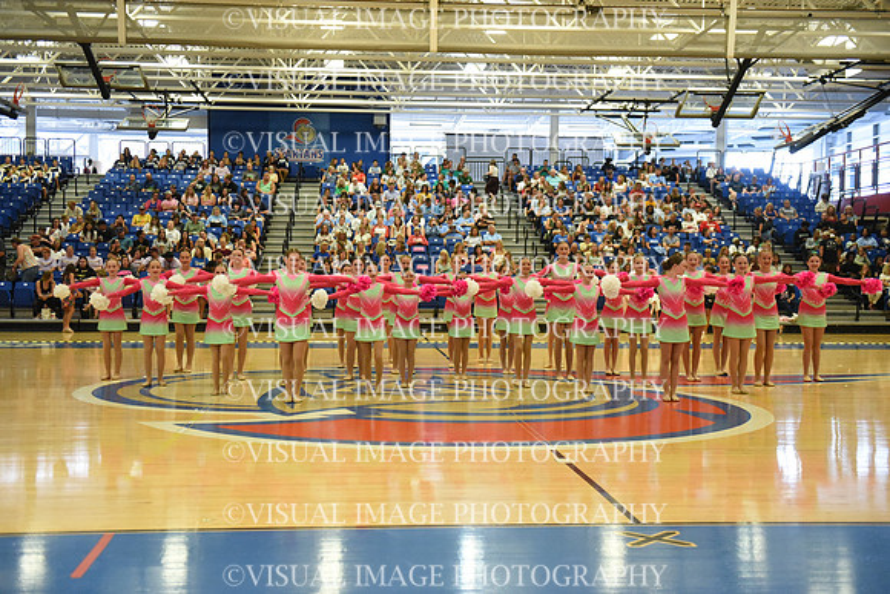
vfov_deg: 28.1
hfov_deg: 41.1
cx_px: 445
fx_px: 1187
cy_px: 297
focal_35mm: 48
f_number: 2.8
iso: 8000
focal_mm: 48
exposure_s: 1/1000
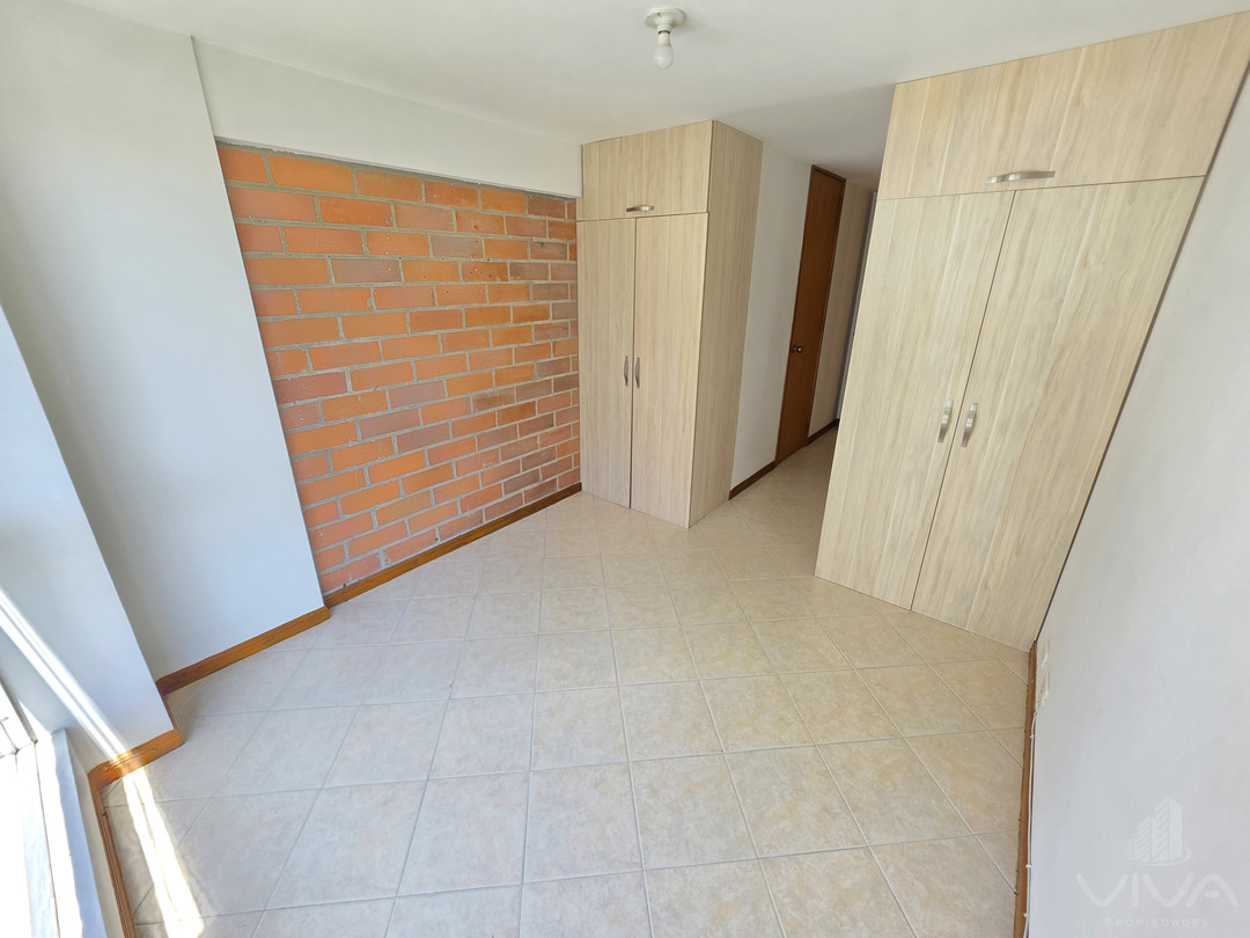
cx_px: 625
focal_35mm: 13
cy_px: 469
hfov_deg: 106.2
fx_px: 469
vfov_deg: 89.9
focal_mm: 2.2
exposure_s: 1/120
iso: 80
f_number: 1.9
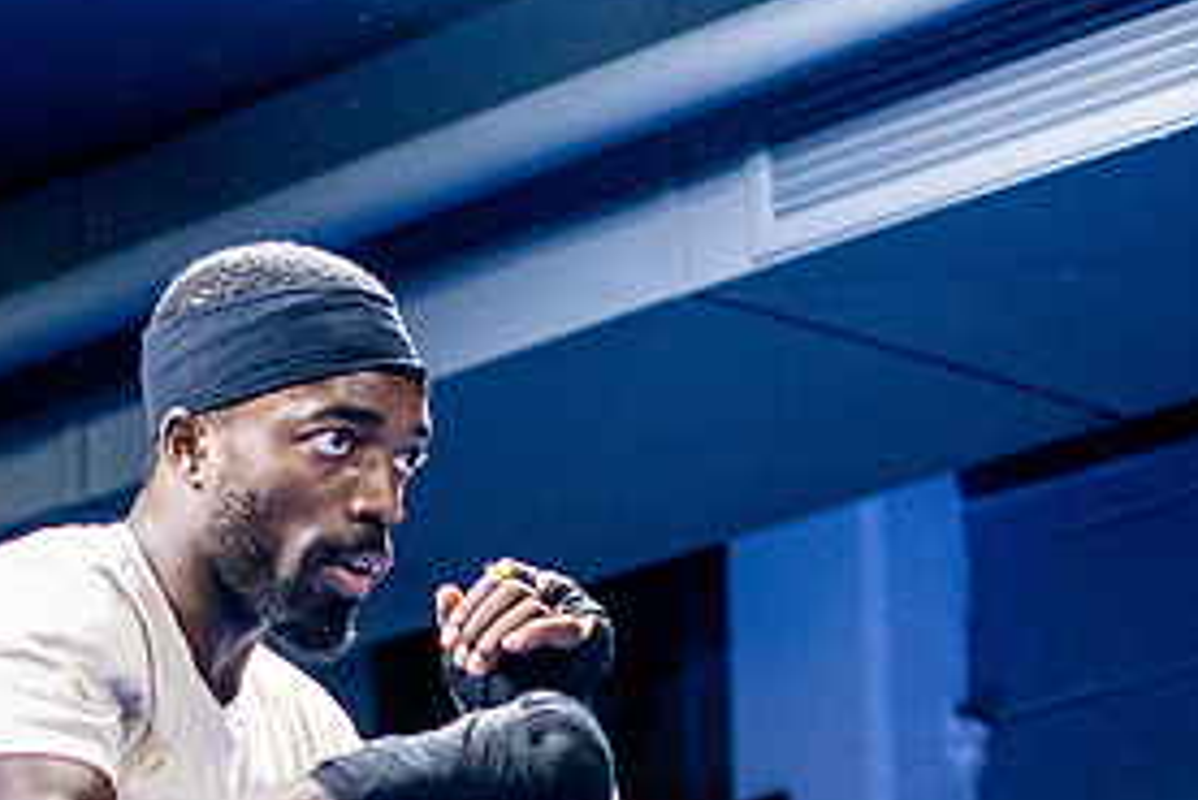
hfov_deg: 10.6
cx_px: 292
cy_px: 149
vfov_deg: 7.1
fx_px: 6426
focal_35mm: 193
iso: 3200
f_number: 1.8
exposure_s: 1/500
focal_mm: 50
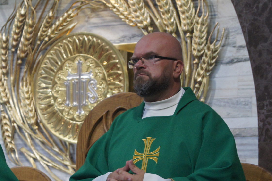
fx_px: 1140
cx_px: 58
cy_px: 153
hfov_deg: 13.5
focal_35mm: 151
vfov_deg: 9.1
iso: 1250
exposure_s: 1/100
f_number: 5.6
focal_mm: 55
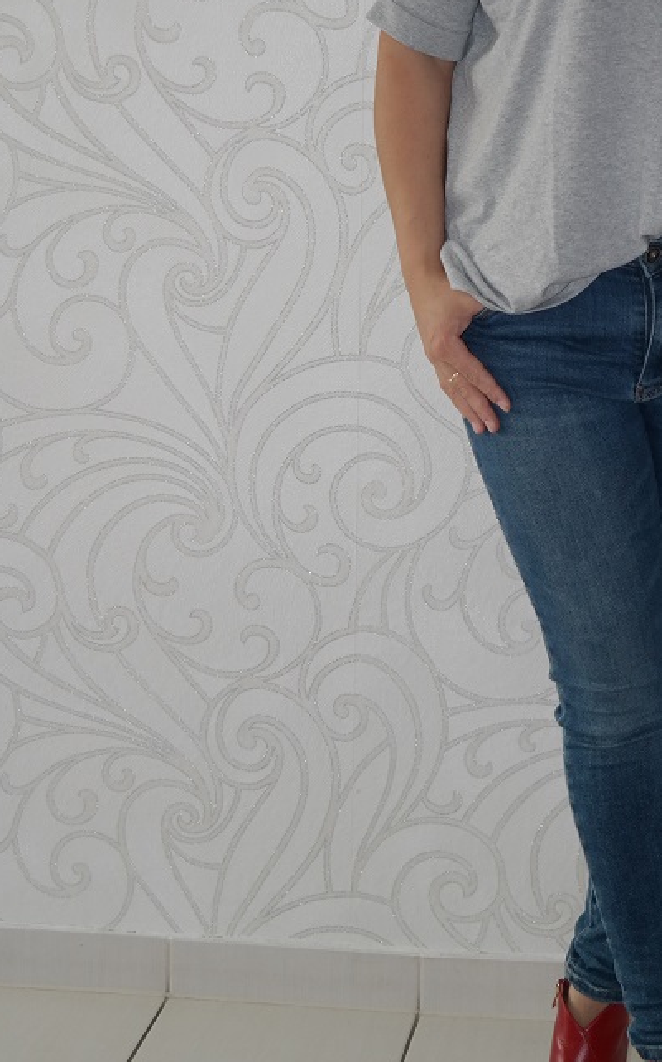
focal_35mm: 84
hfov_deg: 15.4
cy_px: 336
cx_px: 546
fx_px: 2428
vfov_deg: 24.5
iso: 400
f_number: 4
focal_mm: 29
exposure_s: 1/50
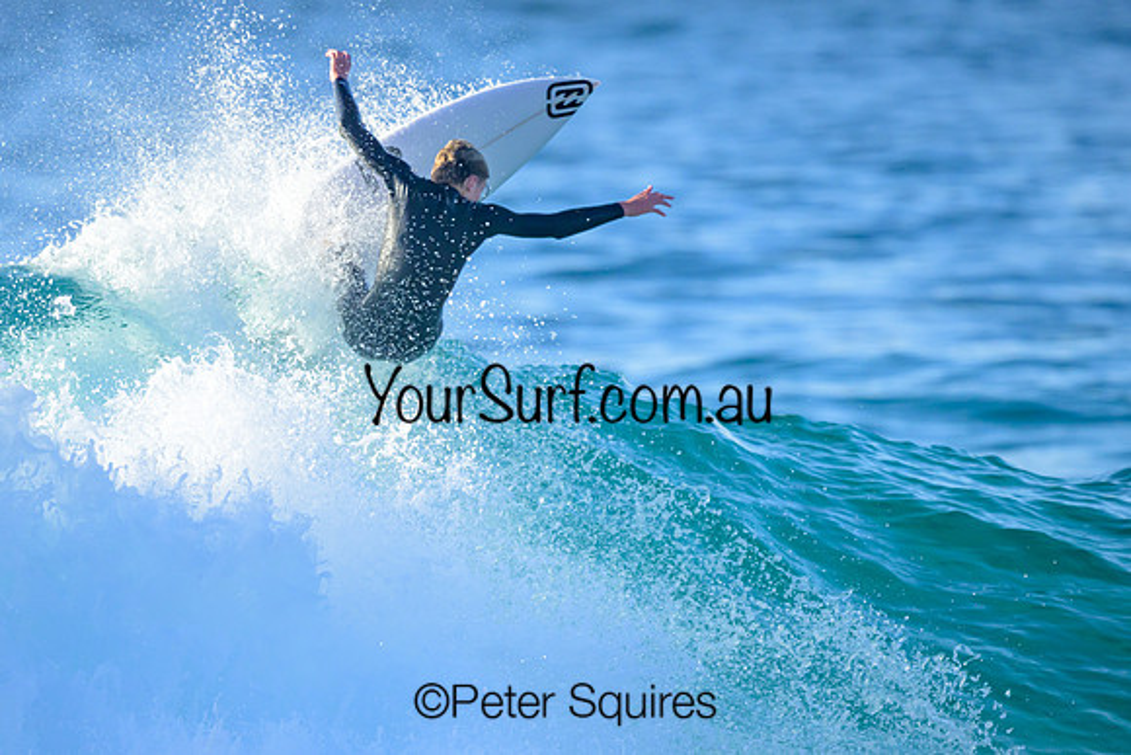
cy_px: 515
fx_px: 34295
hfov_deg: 1.9
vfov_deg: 1.3
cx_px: 384
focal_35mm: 1091
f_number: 6.3
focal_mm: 800
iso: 640
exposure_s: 1/2500
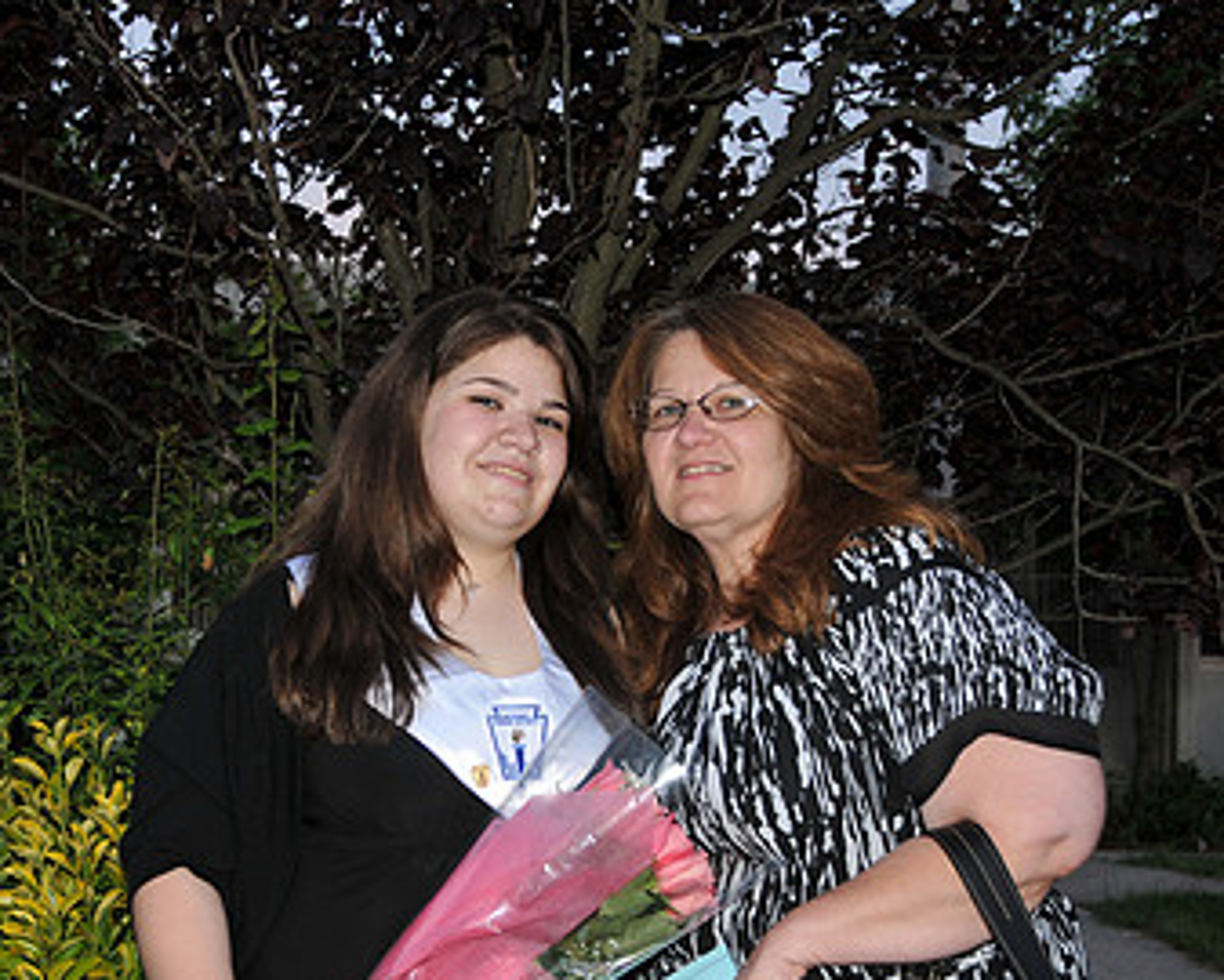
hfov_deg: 32.4
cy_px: 681
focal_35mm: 58
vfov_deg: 26.1
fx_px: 2102
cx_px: 483
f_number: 3.8
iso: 200
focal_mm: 24
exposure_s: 1/60
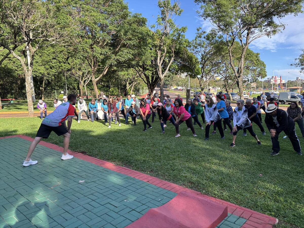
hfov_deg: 67.3
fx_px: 228
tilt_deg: -5.9
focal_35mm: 26
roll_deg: +0.5
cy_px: 114
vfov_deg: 53.1
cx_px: 152
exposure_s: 1/722
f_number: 1.6
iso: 50
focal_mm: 5.96
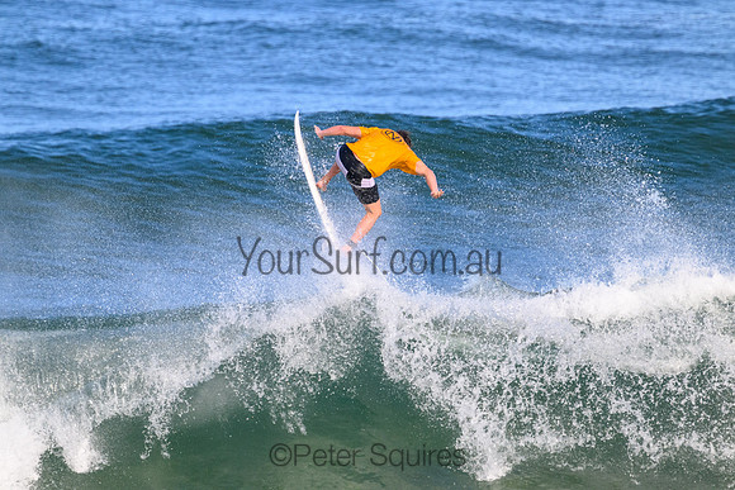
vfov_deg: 1.8
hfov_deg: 2.7
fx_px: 15520
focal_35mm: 760
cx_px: 368
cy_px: 245
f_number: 11
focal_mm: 760
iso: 2500
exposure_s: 1/2000
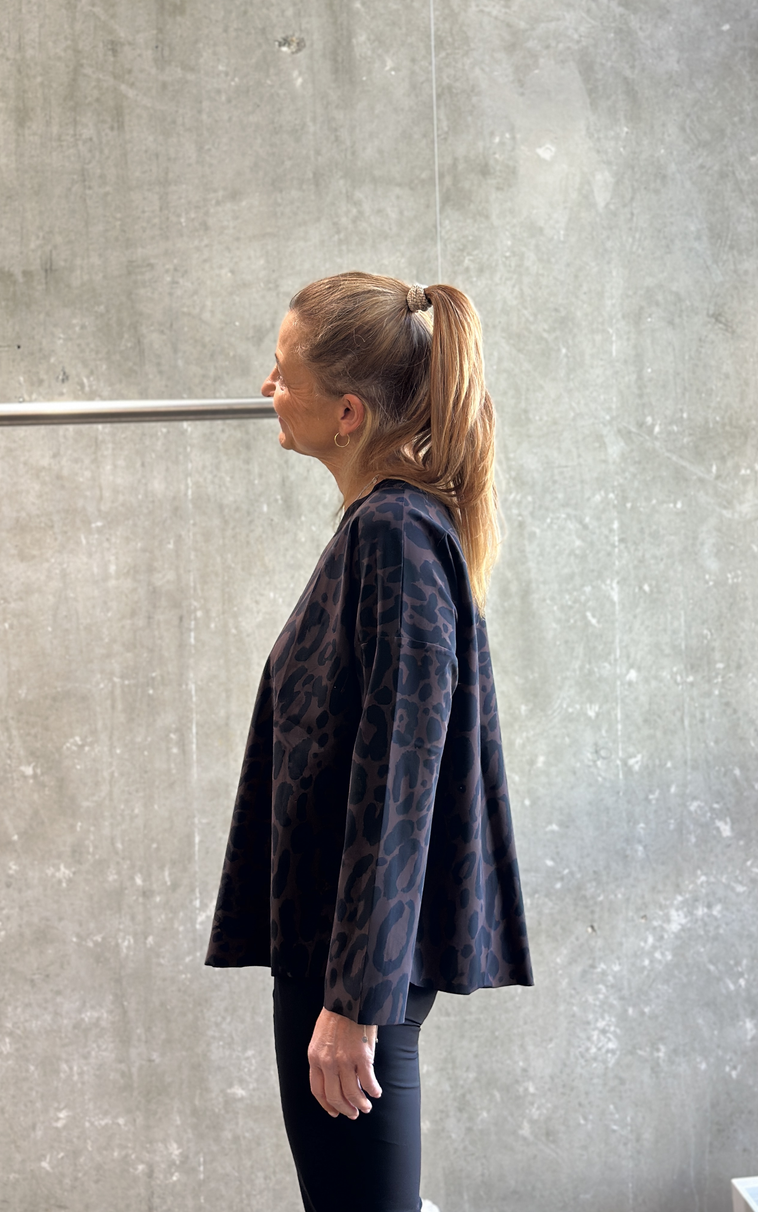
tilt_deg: +0.0
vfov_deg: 39.6
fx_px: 1686
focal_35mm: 51
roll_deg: +2.4
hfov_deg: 25.3
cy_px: 606
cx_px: 329
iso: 125
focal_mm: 6.86
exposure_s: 1/100
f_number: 1.78
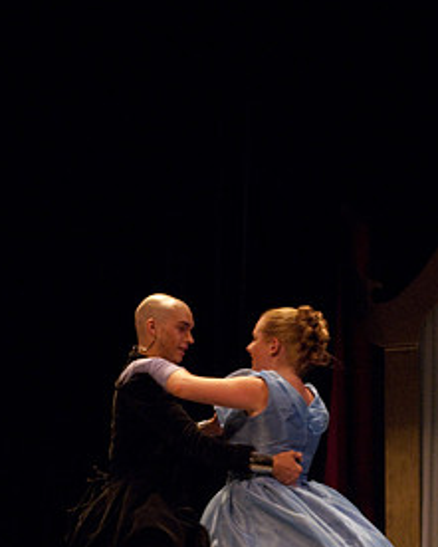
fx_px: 2980
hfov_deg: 8.4
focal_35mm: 184
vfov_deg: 10.5
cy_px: 408
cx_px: 274
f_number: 2.8
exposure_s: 1/160
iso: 1250
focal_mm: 80
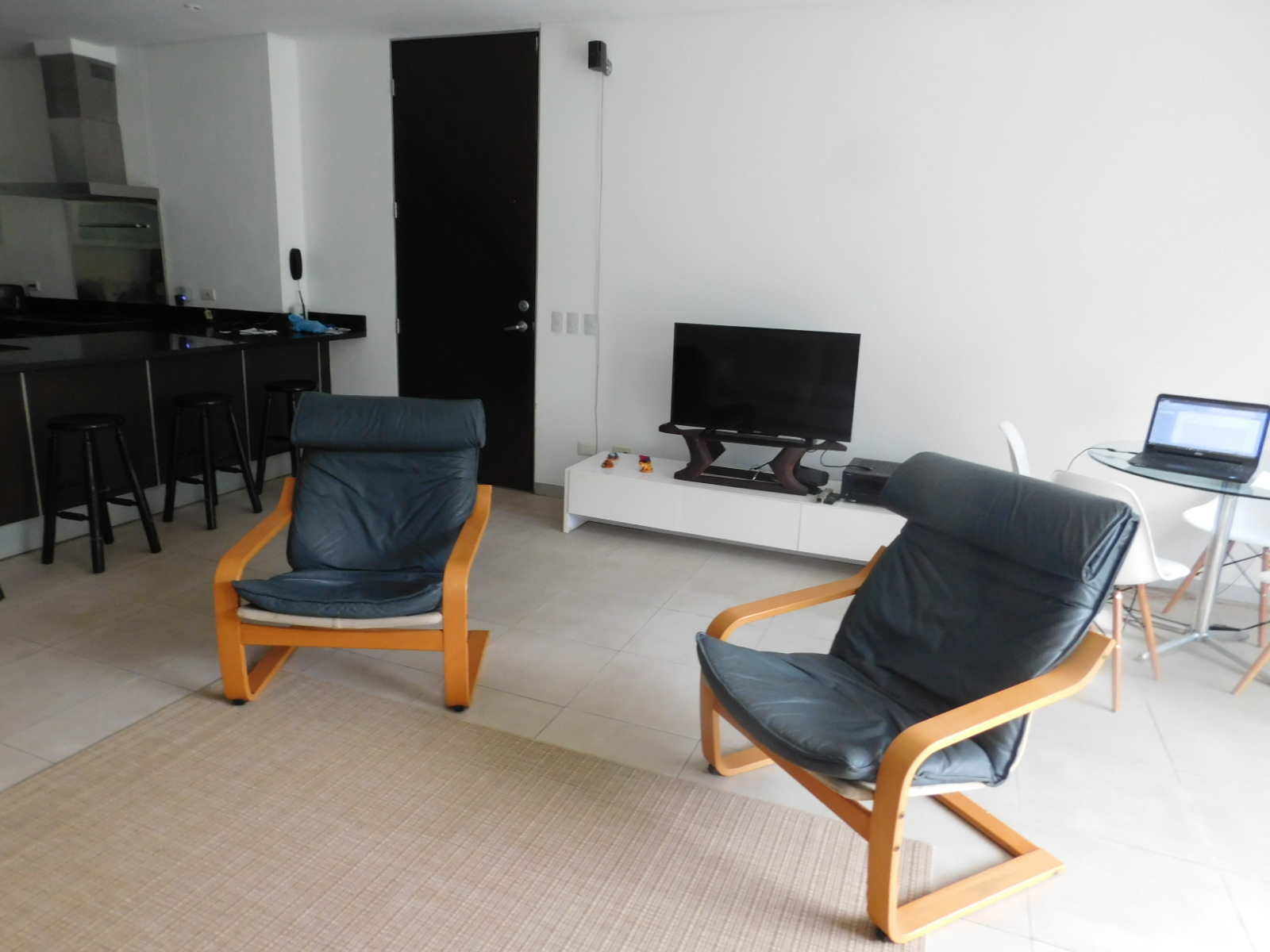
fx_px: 844
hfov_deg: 73.9
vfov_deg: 58.9
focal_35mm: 23
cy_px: 476
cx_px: 635
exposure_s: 1/30
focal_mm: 4
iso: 280
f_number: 3
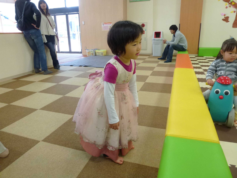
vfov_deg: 56.8
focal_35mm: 24
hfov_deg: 71.6
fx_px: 164
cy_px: 89
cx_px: 118
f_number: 3.3
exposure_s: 1/60
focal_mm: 4.3
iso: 250
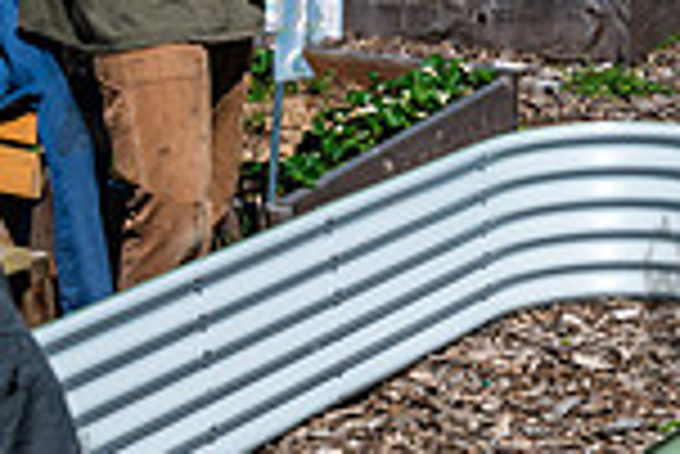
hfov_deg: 15.1
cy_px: 292
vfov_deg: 10.3
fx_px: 2533
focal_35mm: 134
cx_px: 657
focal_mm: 35
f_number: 3.5
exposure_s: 1/2000
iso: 100
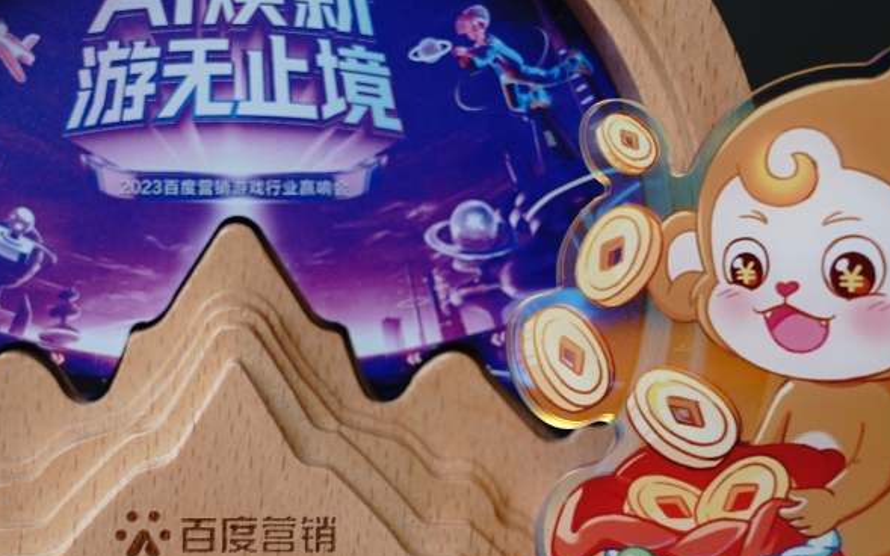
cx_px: 409
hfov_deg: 24.9
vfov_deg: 15.7
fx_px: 2013
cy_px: 263
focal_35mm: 83
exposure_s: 1/60
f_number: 5
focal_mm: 40
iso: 100
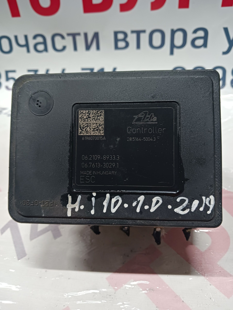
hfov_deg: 51.4
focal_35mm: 27
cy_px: 155
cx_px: 116
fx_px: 242
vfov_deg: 65.3
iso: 400
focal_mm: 4
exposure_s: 1/20
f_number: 1.8
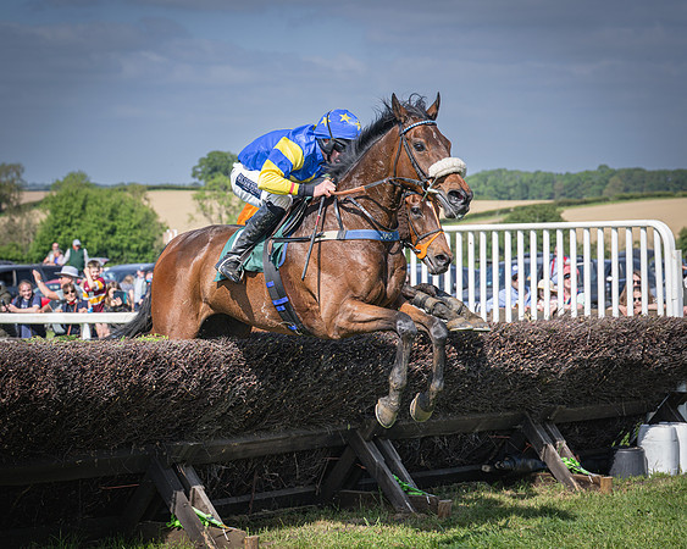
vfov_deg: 16.0
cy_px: 295
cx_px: 310
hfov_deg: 20.0
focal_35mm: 96
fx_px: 1951
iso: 200
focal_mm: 70
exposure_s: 1/1600
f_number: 4
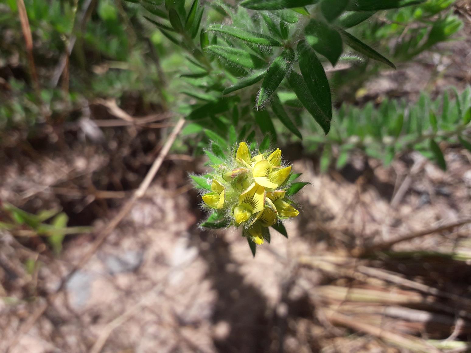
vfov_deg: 51.4
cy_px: 176
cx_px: 236
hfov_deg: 65.3
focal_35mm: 27
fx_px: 367
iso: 40
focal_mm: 3.6
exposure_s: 1/1433
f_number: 1.9
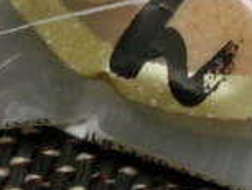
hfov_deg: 17.3
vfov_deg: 12.9
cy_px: -40
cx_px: 221
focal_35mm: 112
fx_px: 816
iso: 800
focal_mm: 6.67
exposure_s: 1/50
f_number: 3.9
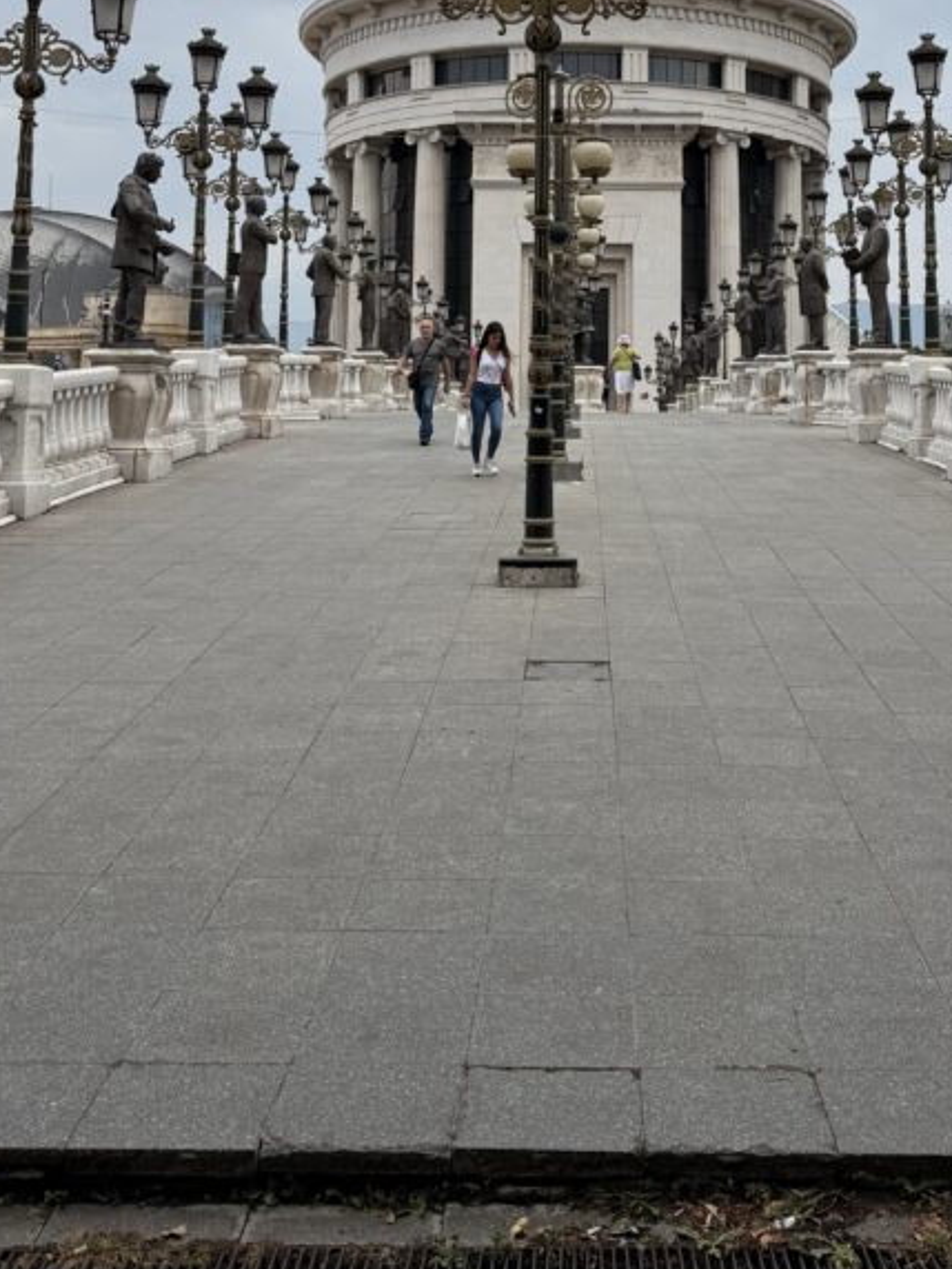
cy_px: 248
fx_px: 1577
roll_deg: -0.8
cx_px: 577
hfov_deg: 33.5
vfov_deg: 41.9
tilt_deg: +6.6
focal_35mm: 43
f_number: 1.78
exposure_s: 1/6711
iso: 80
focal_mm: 6.76
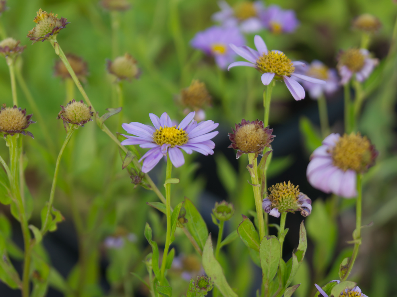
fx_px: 1107
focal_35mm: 97
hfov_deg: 20.3
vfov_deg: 15.3
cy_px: 144
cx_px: 168
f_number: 5.6
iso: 100
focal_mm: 55
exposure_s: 1/160
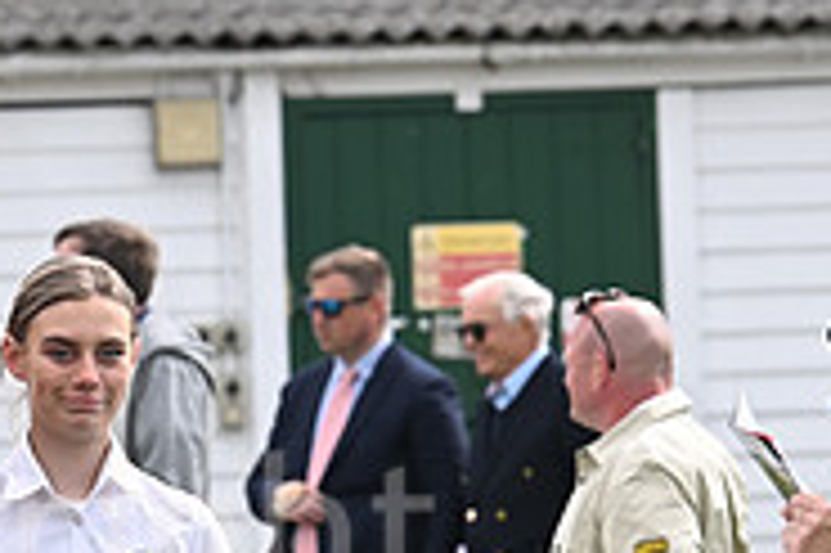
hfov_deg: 4.1
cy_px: 825
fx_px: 11577
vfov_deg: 2.7
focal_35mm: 502
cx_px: 162
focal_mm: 160
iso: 400
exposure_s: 1/1000
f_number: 6.3
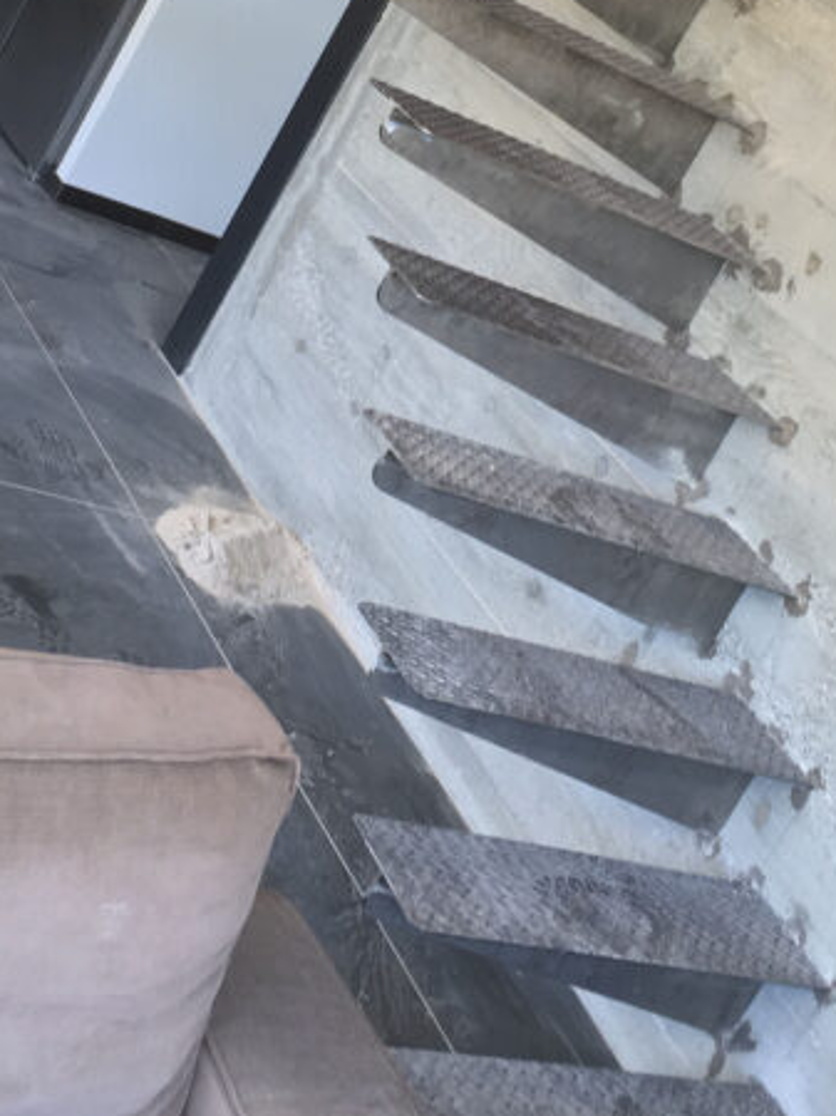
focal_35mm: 66
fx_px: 2127
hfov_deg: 22.2
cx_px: 474
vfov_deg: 28.2
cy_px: 102
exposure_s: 1/50
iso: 25
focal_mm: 4.15
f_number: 2.2
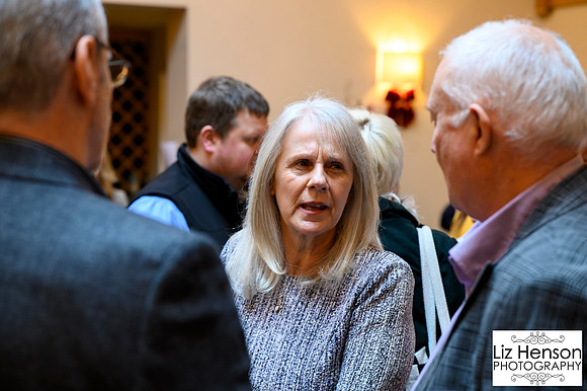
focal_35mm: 70
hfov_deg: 28.9
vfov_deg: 19.4
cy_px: 196
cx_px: 294
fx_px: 1141
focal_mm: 70
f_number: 4
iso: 6400
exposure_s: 1/160
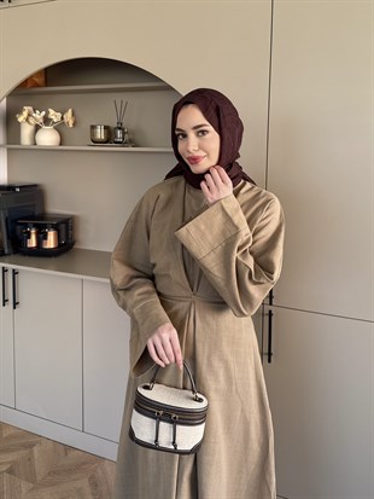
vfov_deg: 71.6
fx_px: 346
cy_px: 250
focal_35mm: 24
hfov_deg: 56.8
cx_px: 187
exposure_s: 1/121
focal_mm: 6.76
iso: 125
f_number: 1.78
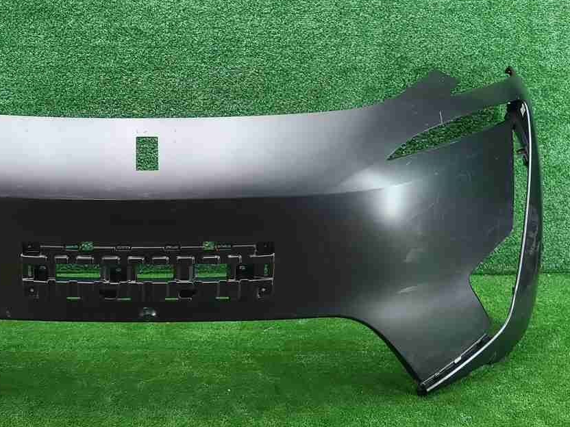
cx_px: 143
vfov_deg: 32.0
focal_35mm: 45
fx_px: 741
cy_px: 162
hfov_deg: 40.9
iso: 156
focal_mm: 5.4
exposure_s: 1/50
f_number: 1.8
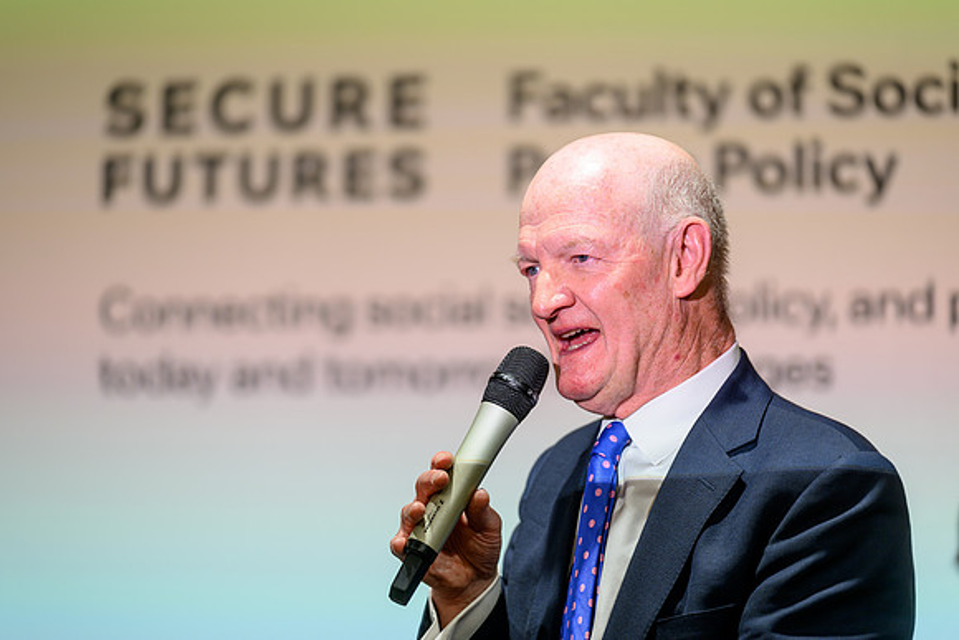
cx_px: 480
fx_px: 4022
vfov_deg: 9.1
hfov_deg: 13.6
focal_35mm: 151
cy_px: 320
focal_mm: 150
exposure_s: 1/100
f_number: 2.8
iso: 125
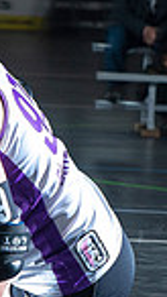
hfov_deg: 4.0
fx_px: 2396
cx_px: 57
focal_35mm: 304
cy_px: 216
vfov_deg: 7.1
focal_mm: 65
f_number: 7.1
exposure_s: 1/160
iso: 800
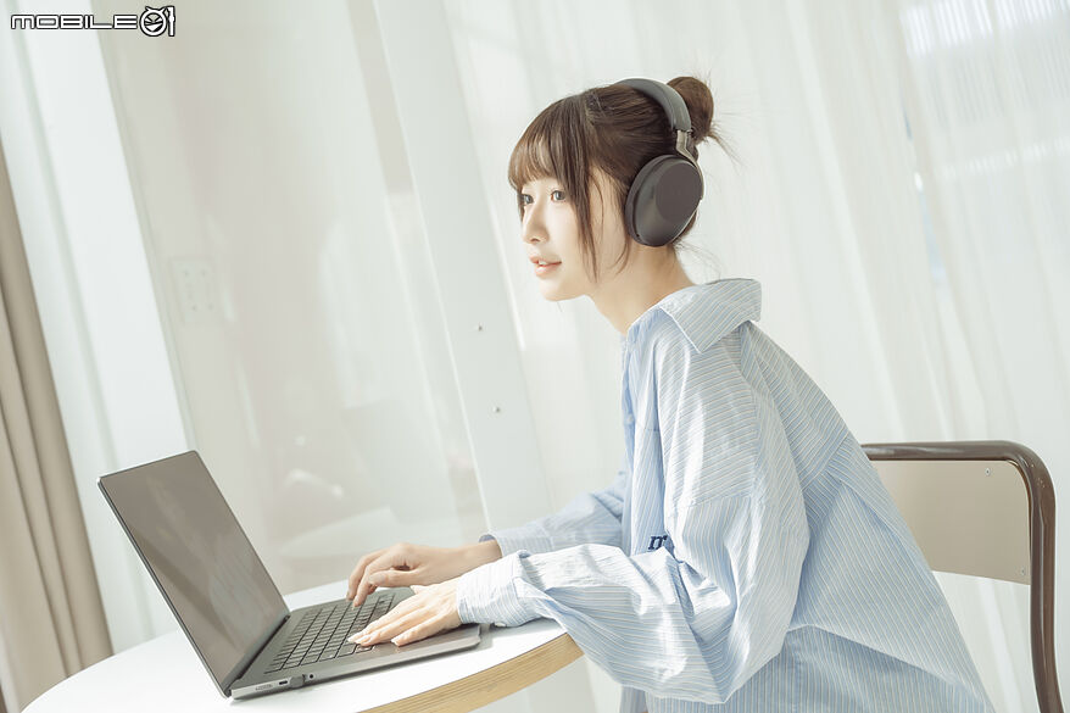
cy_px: 356
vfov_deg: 35.9
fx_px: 1099
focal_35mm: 37
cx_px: 535
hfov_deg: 51.9
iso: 100
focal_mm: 37
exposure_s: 1/160
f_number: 2.8
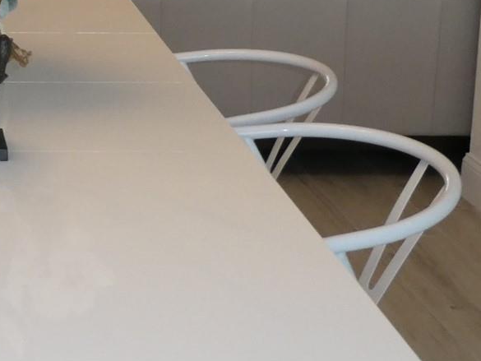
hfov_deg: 21.6
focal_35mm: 84
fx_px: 1167
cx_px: -91
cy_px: -64
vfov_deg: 16.9
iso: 200
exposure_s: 1/60
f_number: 3.3
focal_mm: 4.3
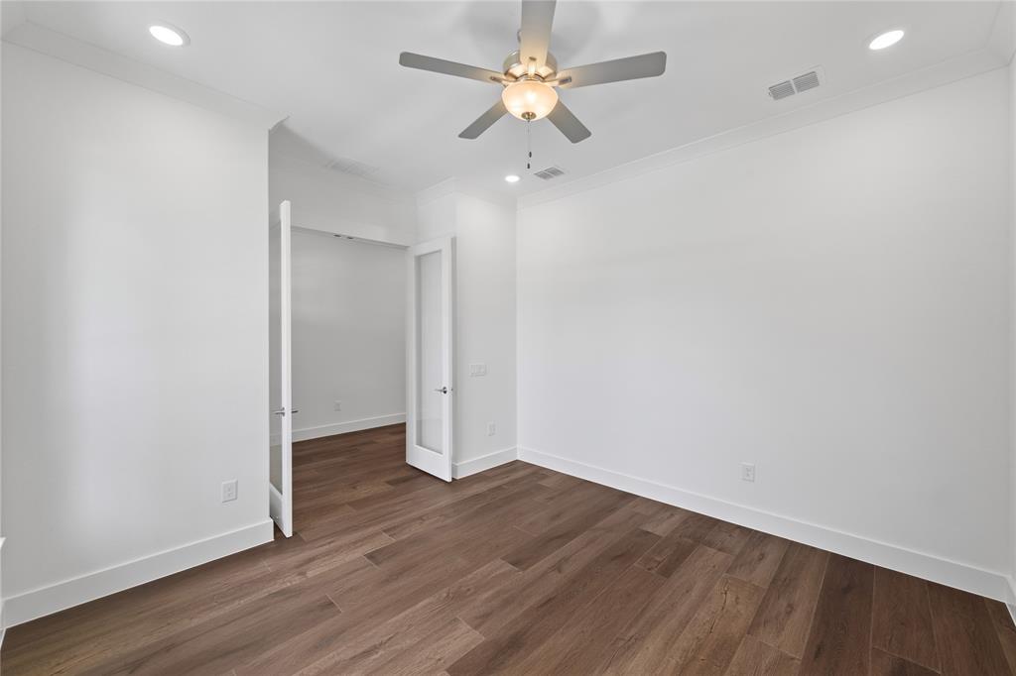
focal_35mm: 13
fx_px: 367
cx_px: 508
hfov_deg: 108.3
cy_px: 338
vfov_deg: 85.4
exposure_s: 1/1.25
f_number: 8
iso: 250
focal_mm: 13
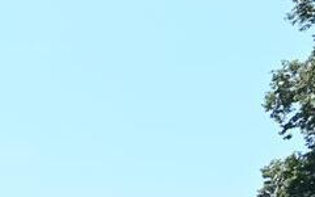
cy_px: 337
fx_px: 1408
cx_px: -234
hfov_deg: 11.9
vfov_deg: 7.8
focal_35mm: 164
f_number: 6.3
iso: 100
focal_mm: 26
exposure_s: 1/320
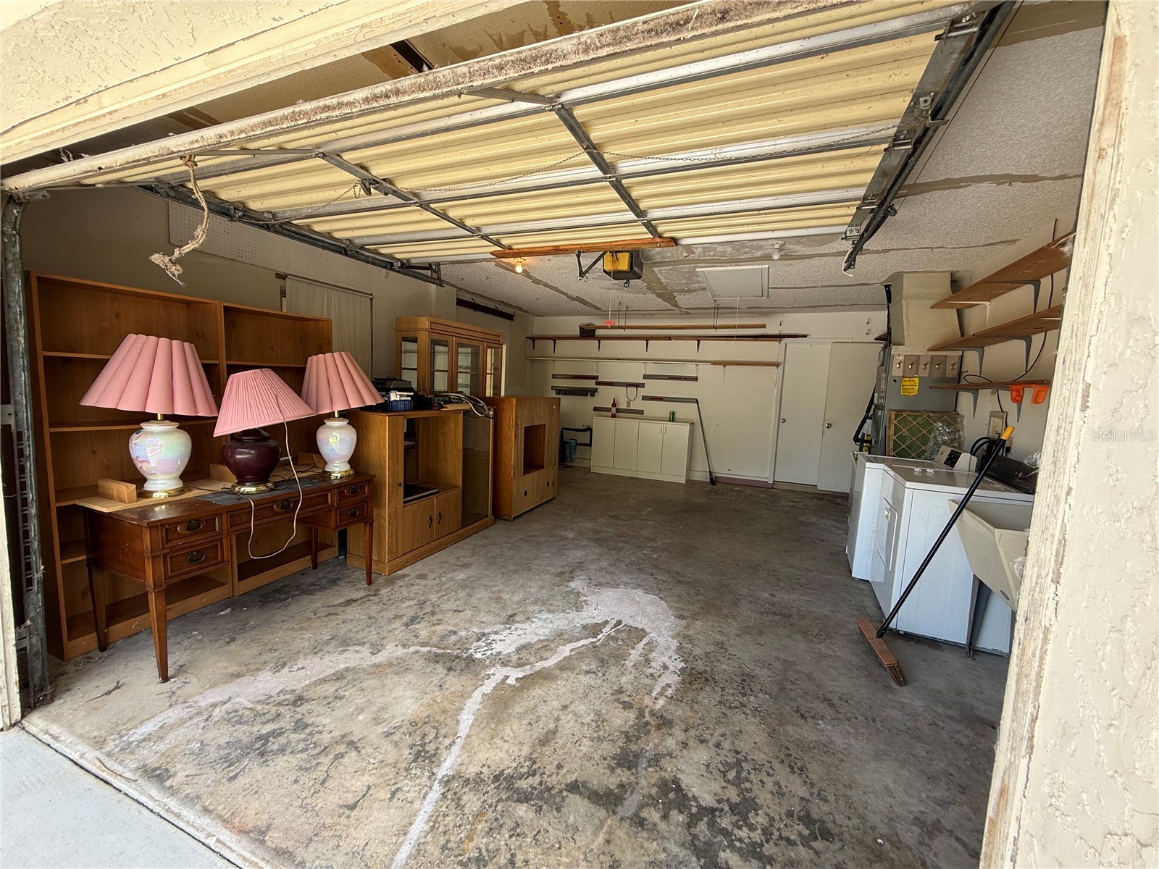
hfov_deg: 102.1
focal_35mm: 14
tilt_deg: -5.8
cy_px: 434
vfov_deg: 85.7
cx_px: 580
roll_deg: -3.0
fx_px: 469
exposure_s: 1/99
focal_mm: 2.22
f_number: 2.2
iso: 80
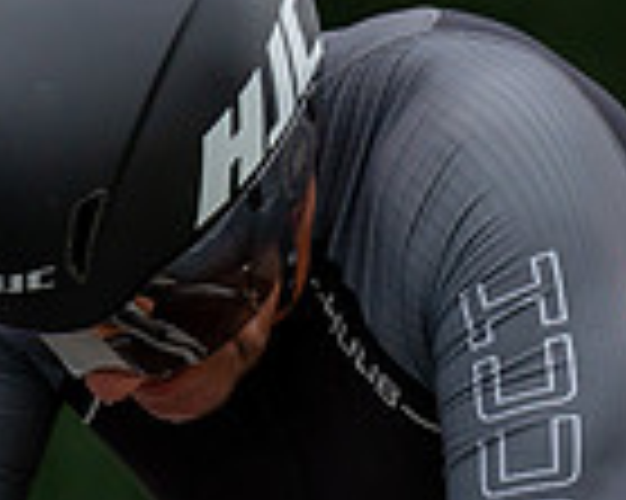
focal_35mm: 706
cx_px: 108
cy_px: 363
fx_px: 13071
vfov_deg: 2.2
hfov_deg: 2.7
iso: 1000
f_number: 2.8
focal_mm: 180
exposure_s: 1/800
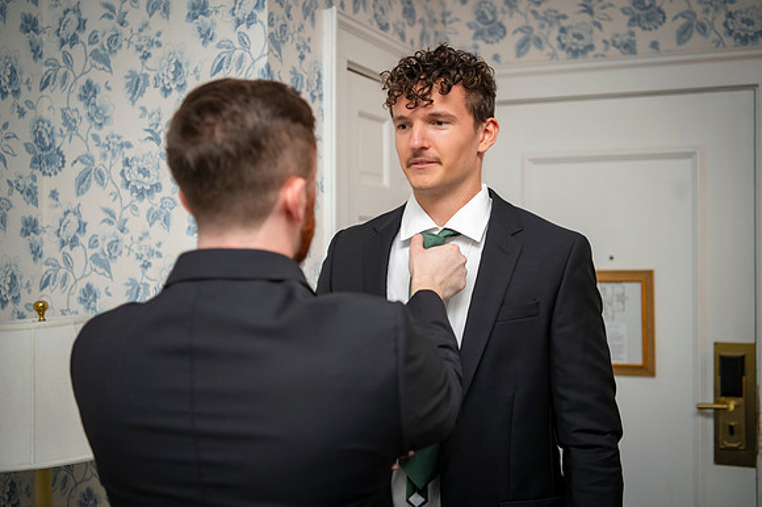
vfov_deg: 27.6
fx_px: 1034
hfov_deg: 40.5
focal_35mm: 49
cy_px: 254
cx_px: 381
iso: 800
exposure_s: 1/80
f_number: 2.8
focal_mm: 48
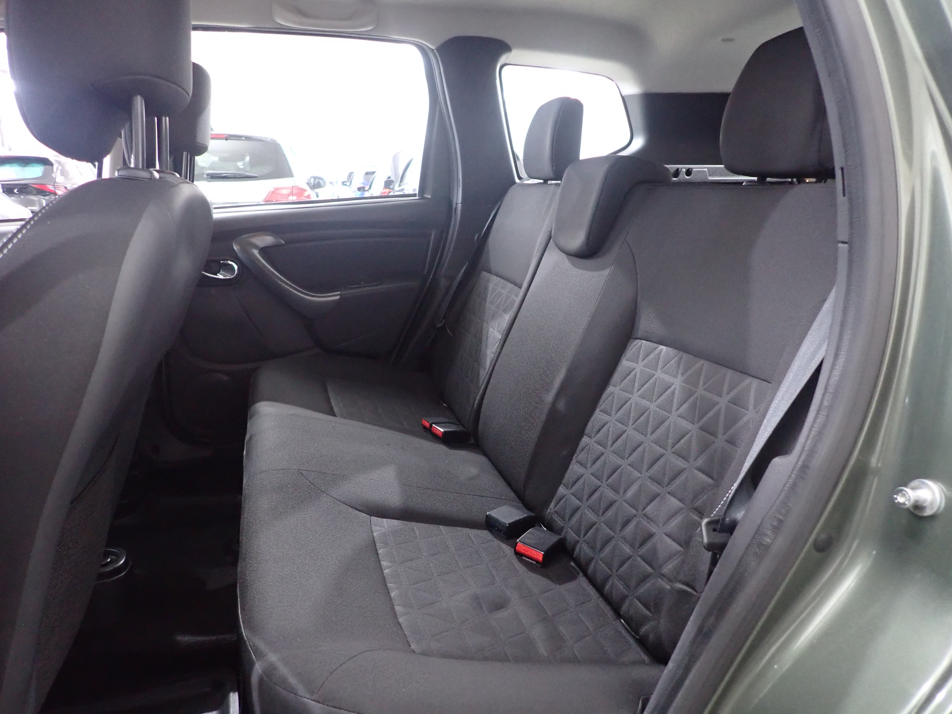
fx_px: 688
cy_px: 357
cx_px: 476
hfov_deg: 69.4
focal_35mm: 25
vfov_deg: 54.9
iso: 800
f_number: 2
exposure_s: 1/25
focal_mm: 4.5
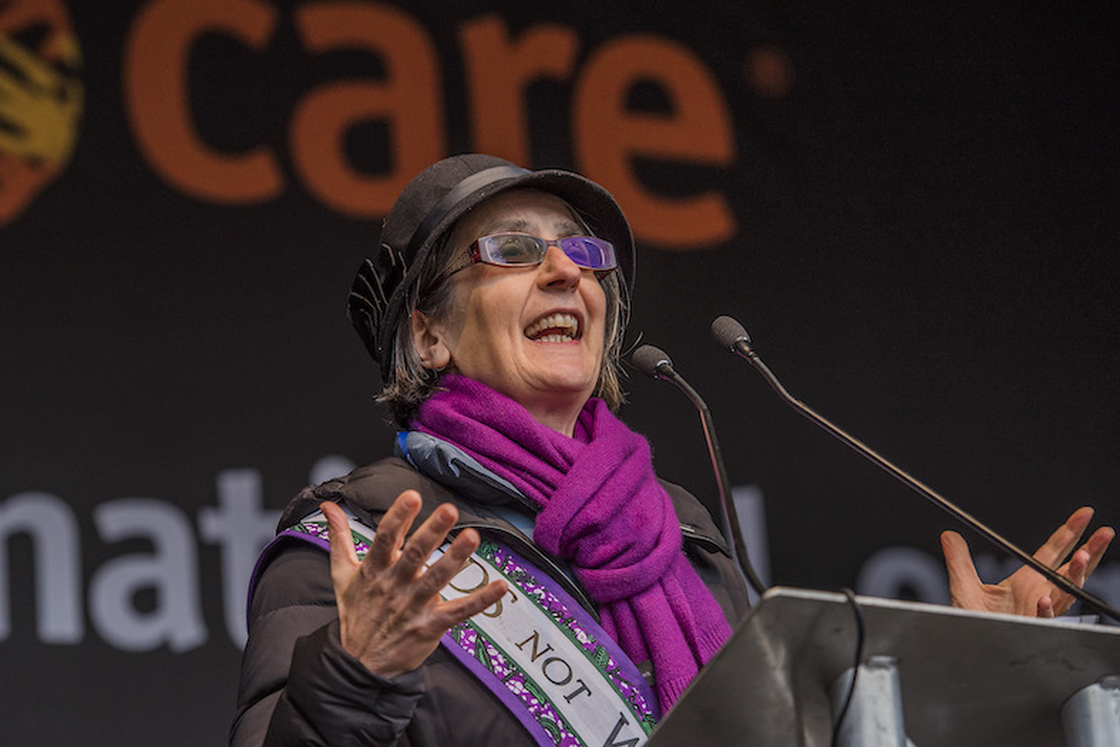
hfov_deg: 16.1
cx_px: 559
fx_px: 3952
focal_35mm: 127
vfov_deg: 10.8
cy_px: 374
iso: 800
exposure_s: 1/500
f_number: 6.3
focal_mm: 125
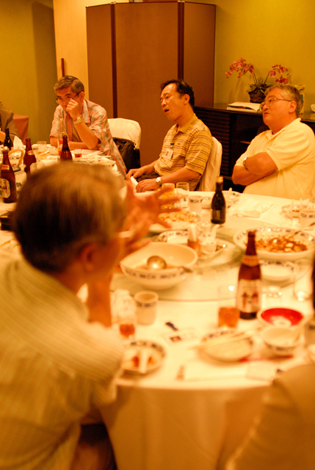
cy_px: 235
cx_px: 158
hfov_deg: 32.0
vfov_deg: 46.3
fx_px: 549
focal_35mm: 42
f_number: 2
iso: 800
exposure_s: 1/80
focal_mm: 28
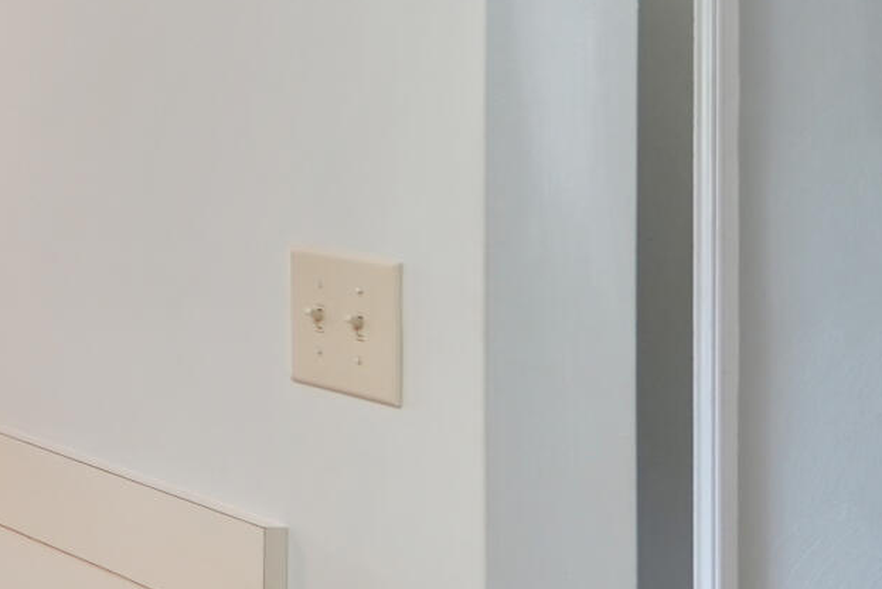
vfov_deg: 17.7
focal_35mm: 77
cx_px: -1165
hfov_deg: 15.6
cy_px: 207
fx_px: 1887
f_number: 5
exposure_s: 1/10
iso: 400
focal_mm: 16
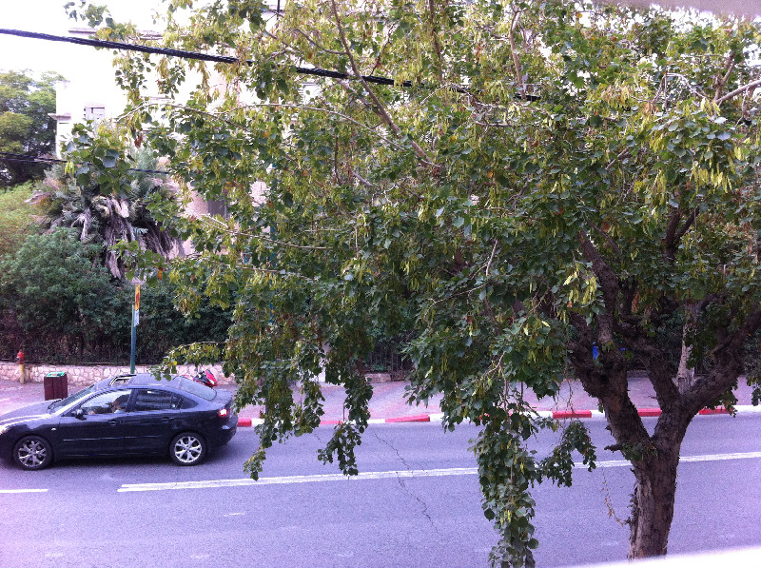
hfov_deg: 52.7
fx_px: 768
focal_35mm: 35
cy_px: 284
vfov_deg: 40.6
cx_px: 380
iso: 100
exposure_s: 1/15
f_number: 2.8
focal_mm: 3.85
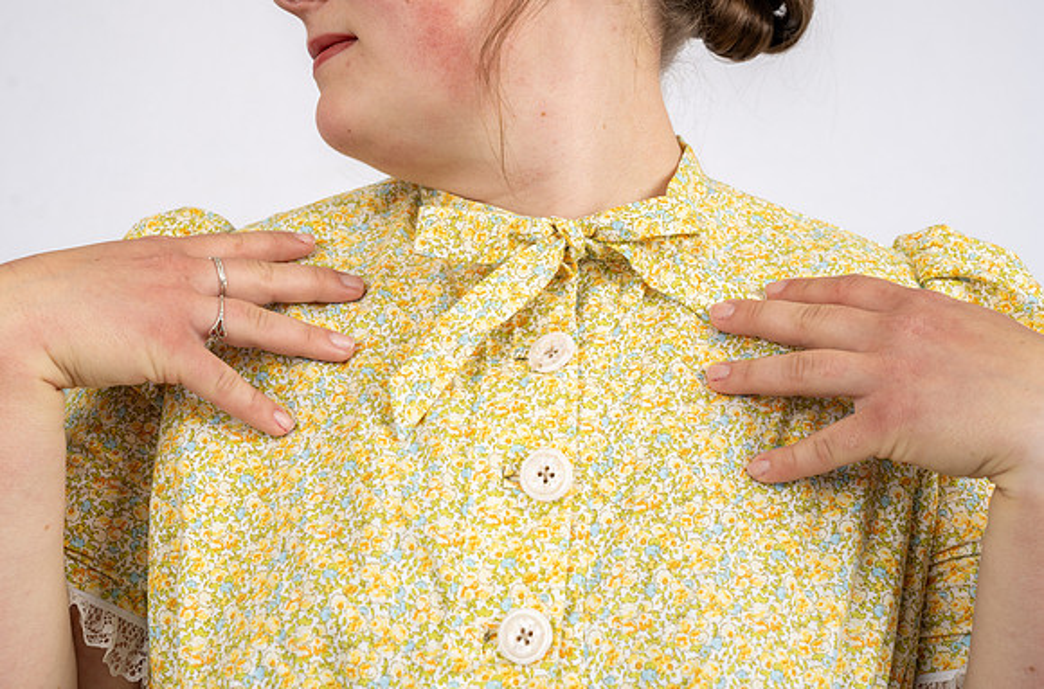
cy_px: 313
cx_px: 475
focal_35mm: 46
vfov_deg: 29.1
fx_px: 1327
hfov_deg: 42.9
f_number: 7.1
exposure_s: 1/200
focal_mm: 42
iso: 200
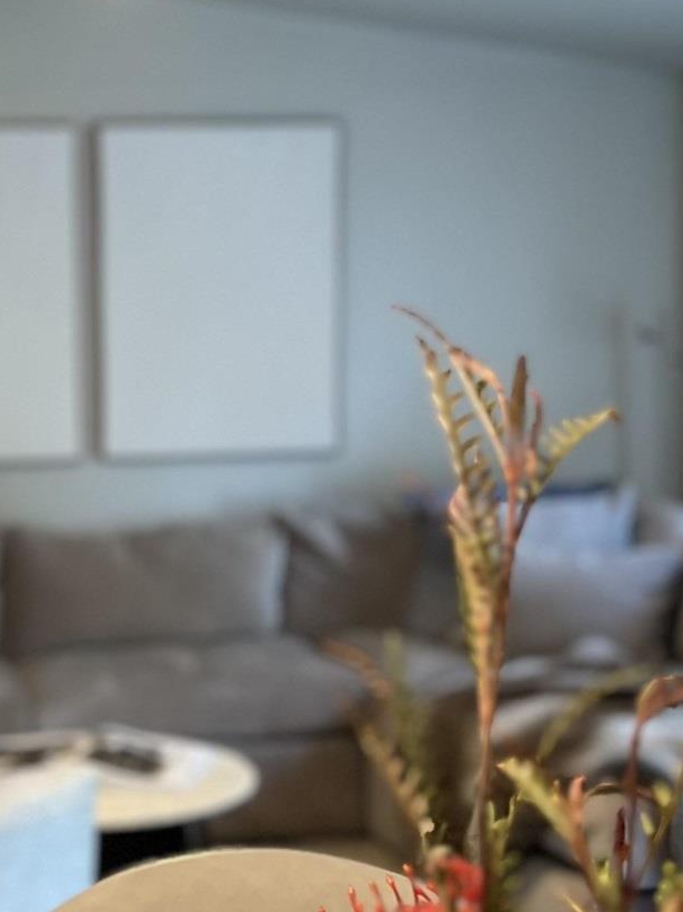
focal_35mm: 73
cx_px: 29
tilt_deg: -5.6
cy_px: 521
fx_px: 1922
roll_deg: +0.5
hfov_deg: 19.7
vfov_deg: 26.7
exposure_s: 1/60
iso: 250
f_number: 1.5
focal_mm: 5.7
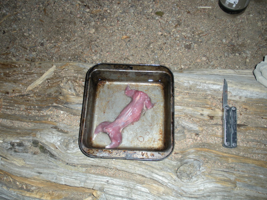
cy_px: 100
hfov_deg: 51.4
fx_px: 278
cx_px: 134
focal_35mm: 36
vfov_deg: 39.7
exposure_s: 1/60
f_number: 3.5
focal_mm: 6.3
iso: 78
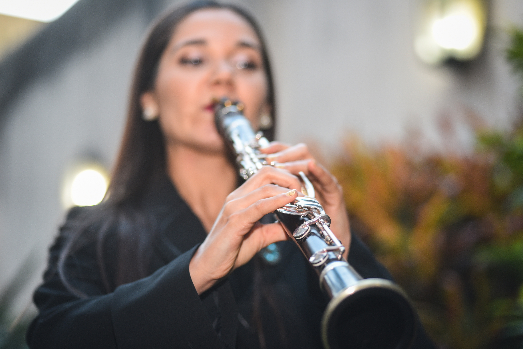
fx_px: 1526
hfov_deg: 19.4
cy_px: 174
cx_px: 262
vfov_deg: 13.1
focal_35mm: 105
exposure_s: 1/90
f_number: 3.2
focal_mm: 105
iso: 640
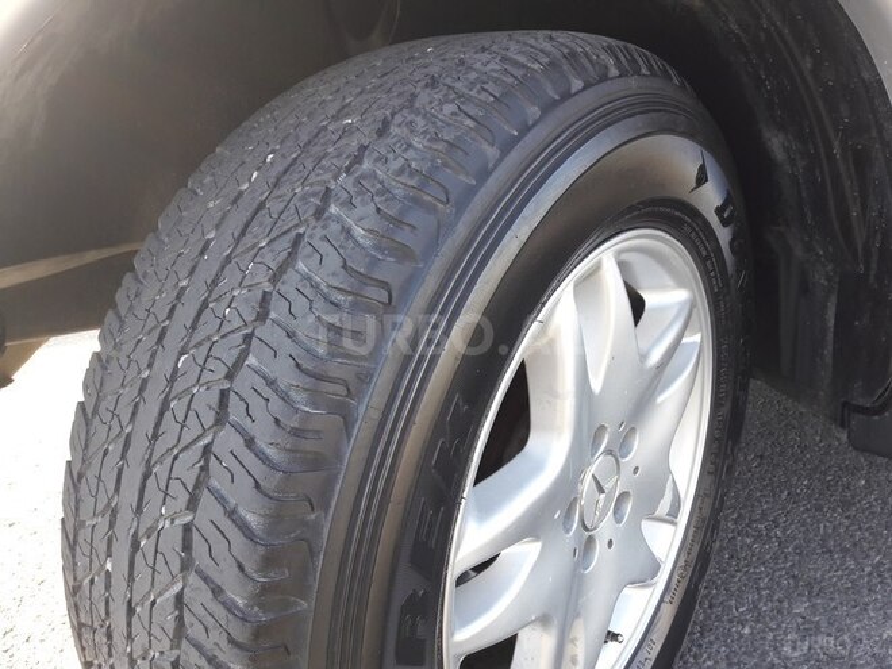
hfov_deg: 63.4
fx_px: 722
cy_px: 334
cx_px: 446
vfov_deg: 49.7
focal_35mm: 28
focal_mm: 3.7
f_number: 1.9
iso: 50
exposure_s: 1/100
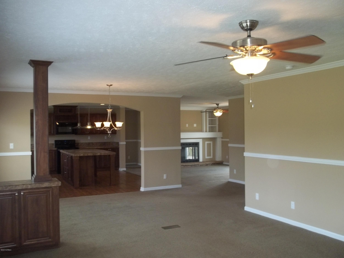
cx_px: 172
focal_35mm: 33
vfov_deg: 42.9
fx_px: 328
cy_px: 129
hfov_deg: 55.4
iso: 160
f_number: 3.3
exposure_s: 1/80
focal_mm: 5.9
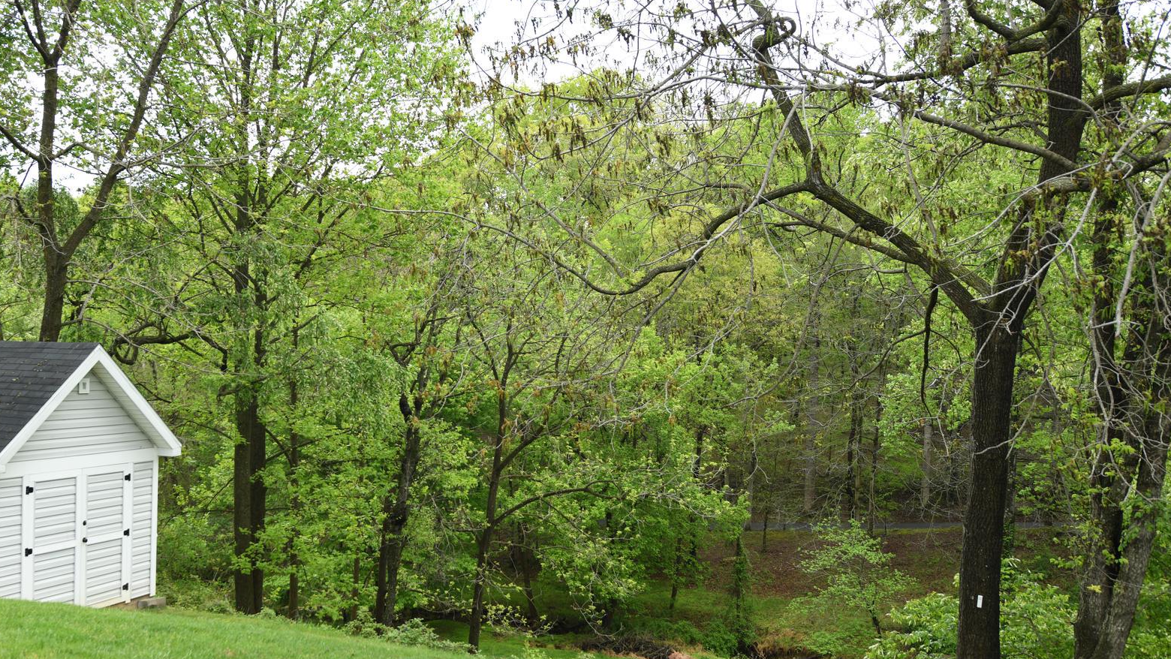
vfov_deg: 35.6
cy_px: 386
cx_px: 422
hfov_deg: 58.5
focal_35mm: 33
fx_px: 1025
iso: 64
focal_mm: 24
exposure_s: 1/100
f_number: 4
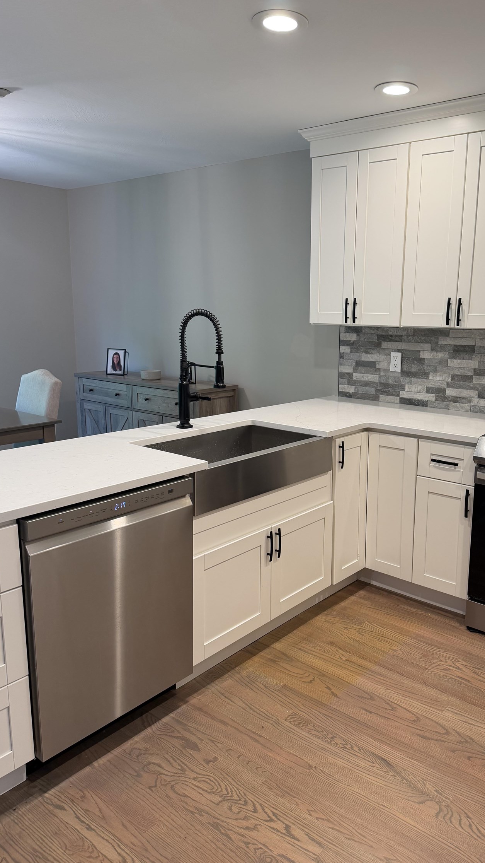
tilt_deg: -11.1
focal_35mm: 27
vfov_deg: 69.9
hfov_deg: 42.5
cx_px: 312
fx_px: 617
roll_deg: -1.6
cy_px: 432
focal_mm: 6.76
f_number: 1.78
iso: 160
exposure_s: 1/120
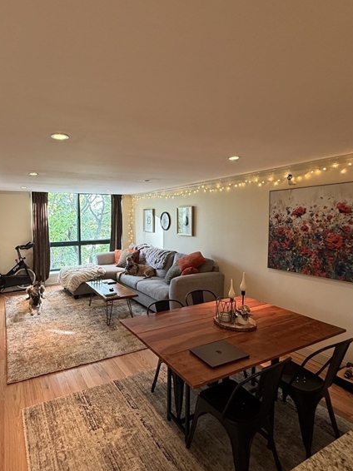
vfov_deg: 84.7
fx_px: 259
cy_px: 239
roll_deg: +0.2
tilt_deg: -4.0
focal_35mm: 19
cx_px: 126
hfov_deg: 67.3
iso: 200
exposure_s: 1/60
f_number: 2.2
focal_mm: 2.22
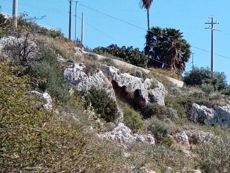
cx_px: 387
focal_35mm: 121
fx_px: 804
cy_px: 158
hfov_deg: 14.6
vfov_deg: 12.2
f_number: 1.8
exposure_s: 1/1302
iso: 115
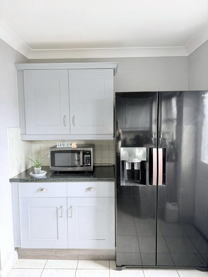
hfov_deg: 56.8
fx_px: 192
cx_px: 104
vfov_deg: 71.6
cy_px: 138
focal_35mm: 24
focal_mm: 6.76
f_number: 1.78
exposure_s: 1/63
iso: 200
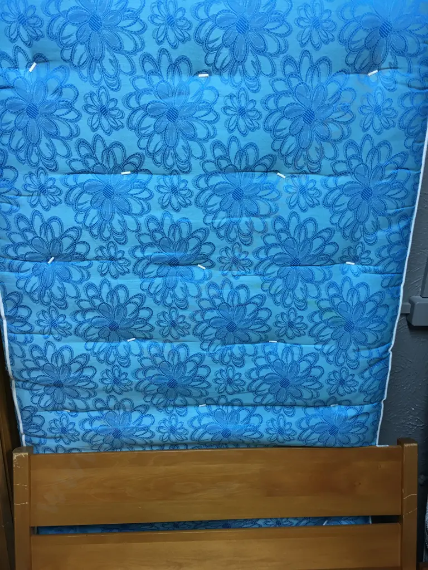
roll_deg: -1.1
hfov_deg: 48.2
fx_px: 478
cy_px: 285
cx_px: 214
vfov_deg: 61.7
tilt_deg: -19.4
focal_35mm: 29
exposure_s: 1/17
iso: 40
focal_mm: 4.15
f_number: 2.2
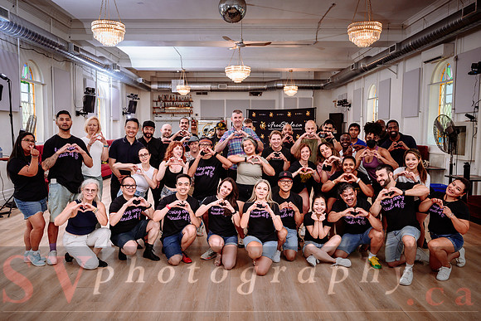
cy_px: 167
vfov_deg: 45.0
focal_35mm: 29
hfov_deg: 63.7
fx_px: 387
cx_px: 229
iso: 1600
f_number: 3.2
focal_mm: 27.5
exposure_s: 1/250
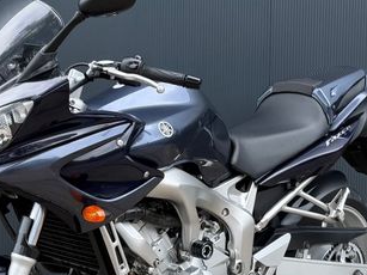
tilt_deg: -4.1
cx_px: 147
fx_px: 530
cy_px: 228
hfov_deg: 38.1
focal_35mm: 50
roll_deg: -0.4
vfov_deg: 28.3
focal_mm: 6.76
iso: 80
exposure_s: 1/419
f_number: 1.78
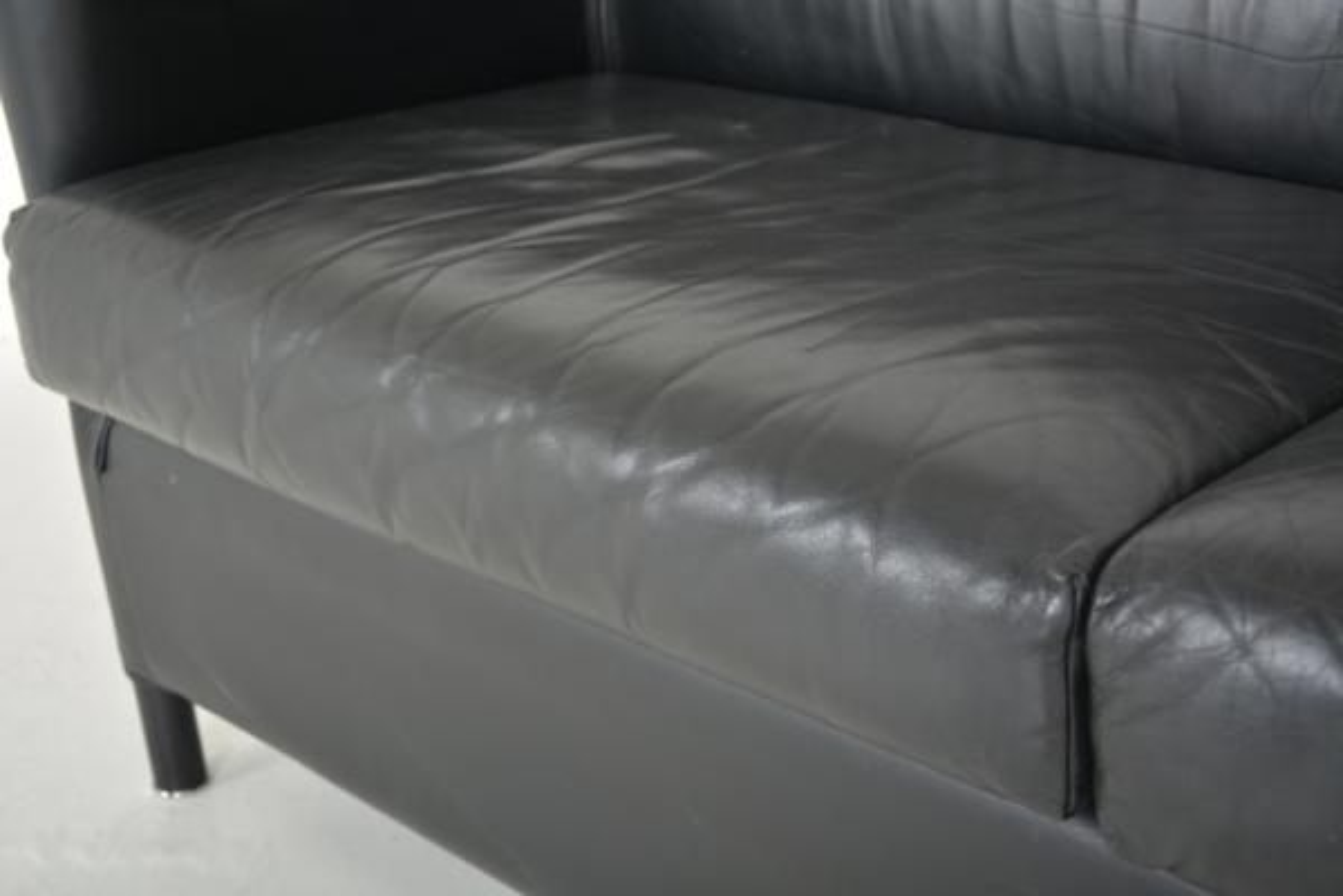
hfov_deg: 38.9
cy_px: 448
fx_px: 1902
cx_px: 672
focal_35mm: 51
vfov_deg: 26.5
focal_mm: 34
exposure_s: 1/160
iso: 250
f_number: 4.5
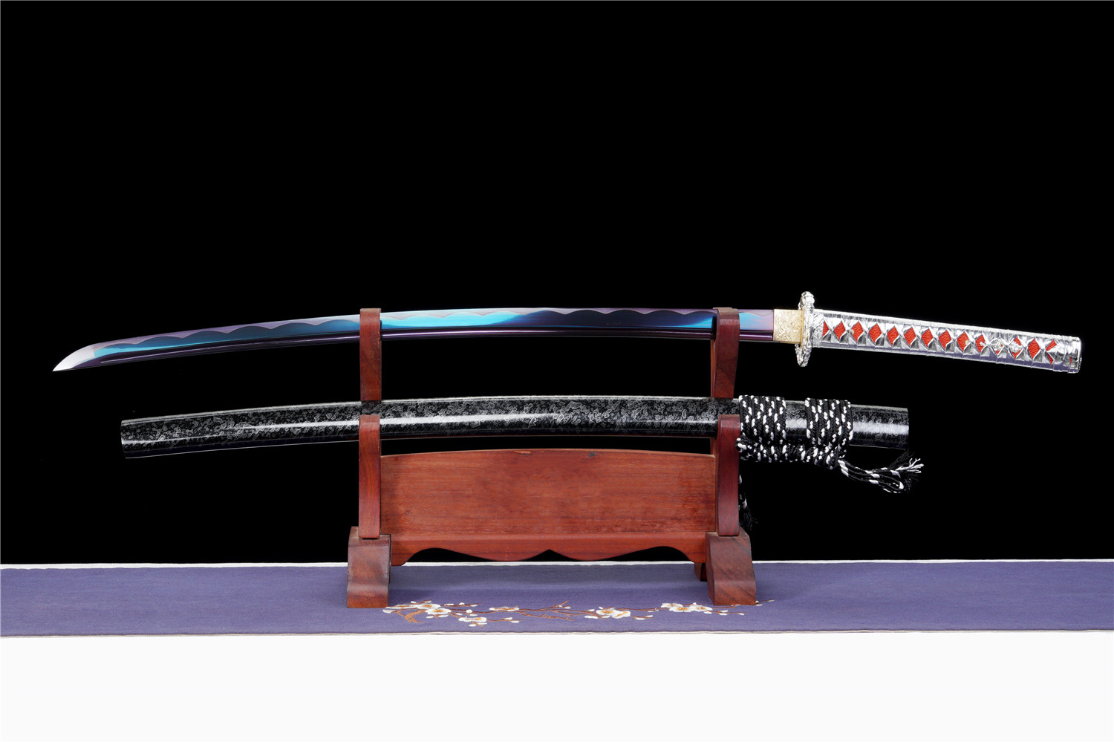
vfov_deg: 21.3
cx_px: 557
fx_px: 1972
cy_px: 371
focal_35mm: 64
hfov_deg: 31.5
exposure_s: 1/160
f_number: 10
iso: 100
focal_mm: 42.5
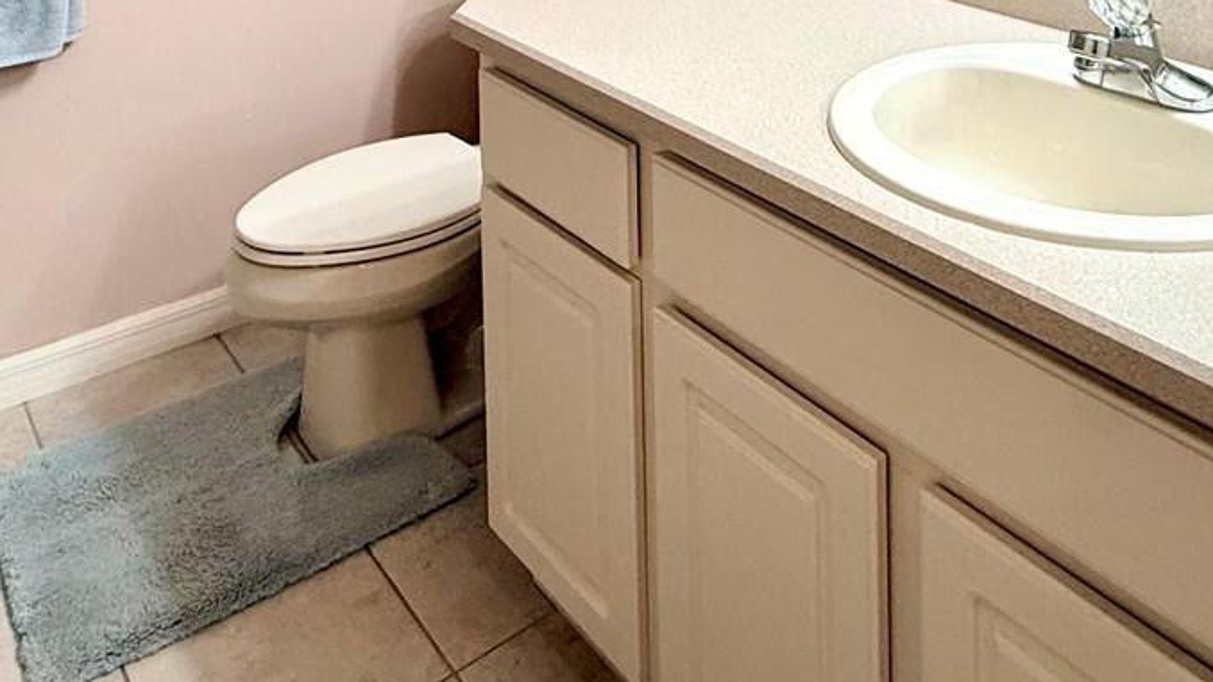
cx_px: 685
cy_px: -303
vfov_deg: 25.7
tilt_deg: -0.7
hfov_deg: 55.1
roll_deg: +0.6
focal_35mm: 36
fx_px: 1158
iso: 250
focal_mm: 2.22
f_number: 2.2
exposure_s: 1/120
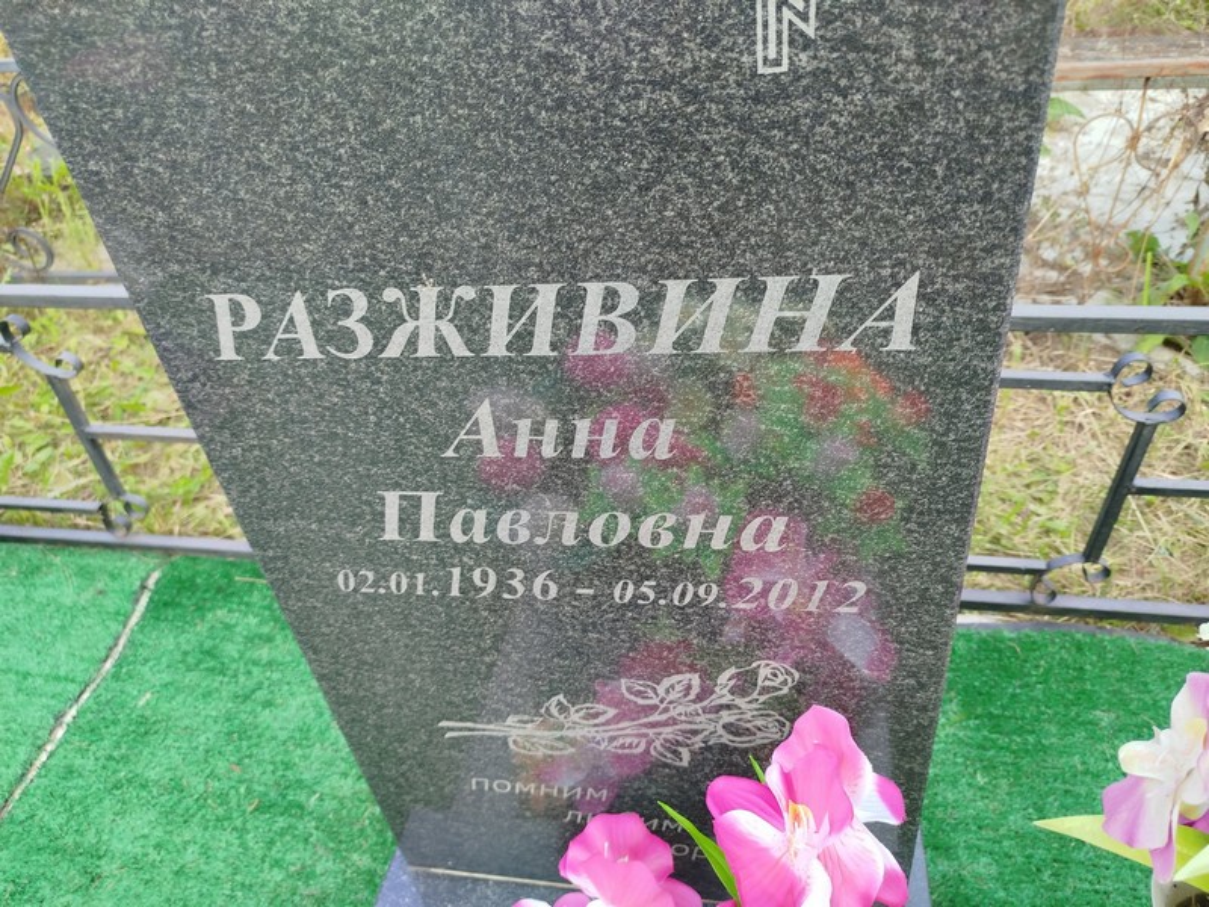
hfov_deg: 71.6
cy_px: 454
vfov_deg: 56.8
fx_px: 838
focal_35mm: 24
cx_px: 604
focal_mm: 5.31
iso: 50
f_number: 1.7
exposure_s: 1/134
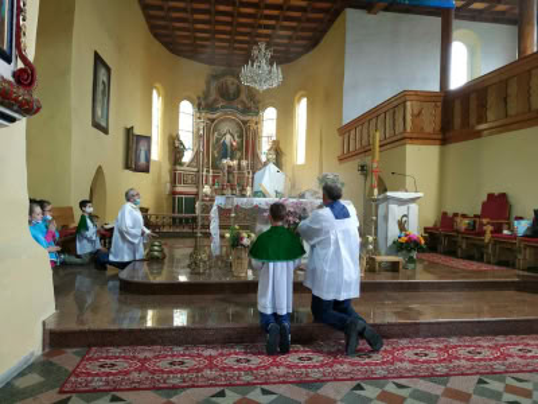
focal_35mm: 24
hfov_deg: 71.6
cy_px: 202
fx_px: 373
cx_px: 269
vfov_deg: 56.8
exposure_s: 1/25
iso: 320
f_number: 1.9
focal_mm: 3.94
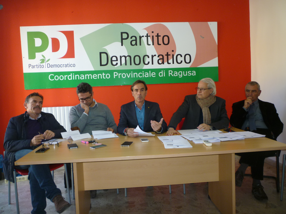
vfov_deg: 48.2
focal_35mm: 29
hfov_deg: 61.7
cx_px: 143
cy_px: 107
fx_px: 240
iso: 125
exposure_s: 1/30
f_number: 3.3
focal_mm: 5.2
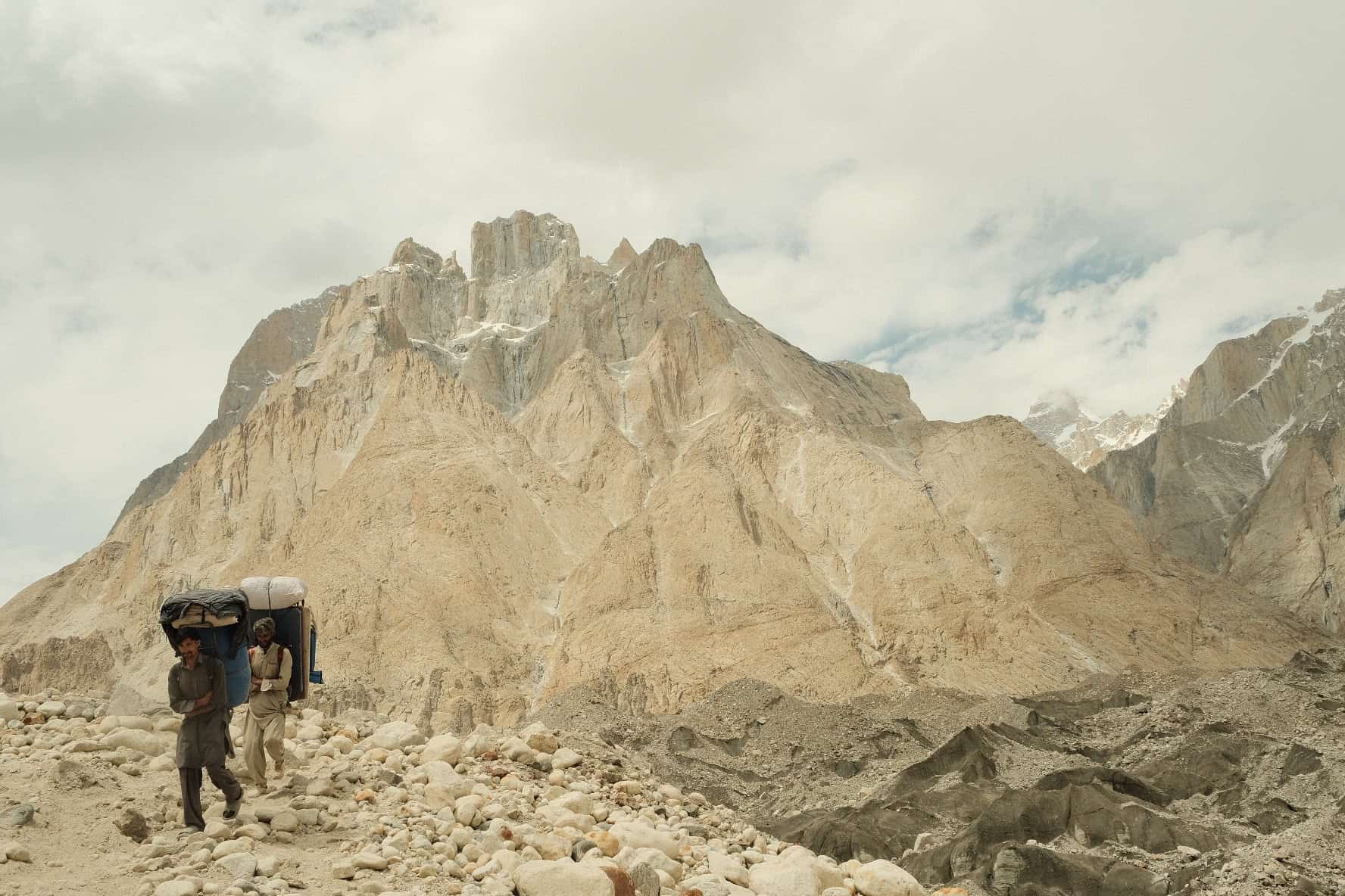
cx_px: 672
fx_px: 1158
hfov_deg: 60.3
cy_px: 448
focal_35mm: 31
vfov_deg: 42.3
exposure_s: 1/1400
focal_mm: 20.5
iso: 640
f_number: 9
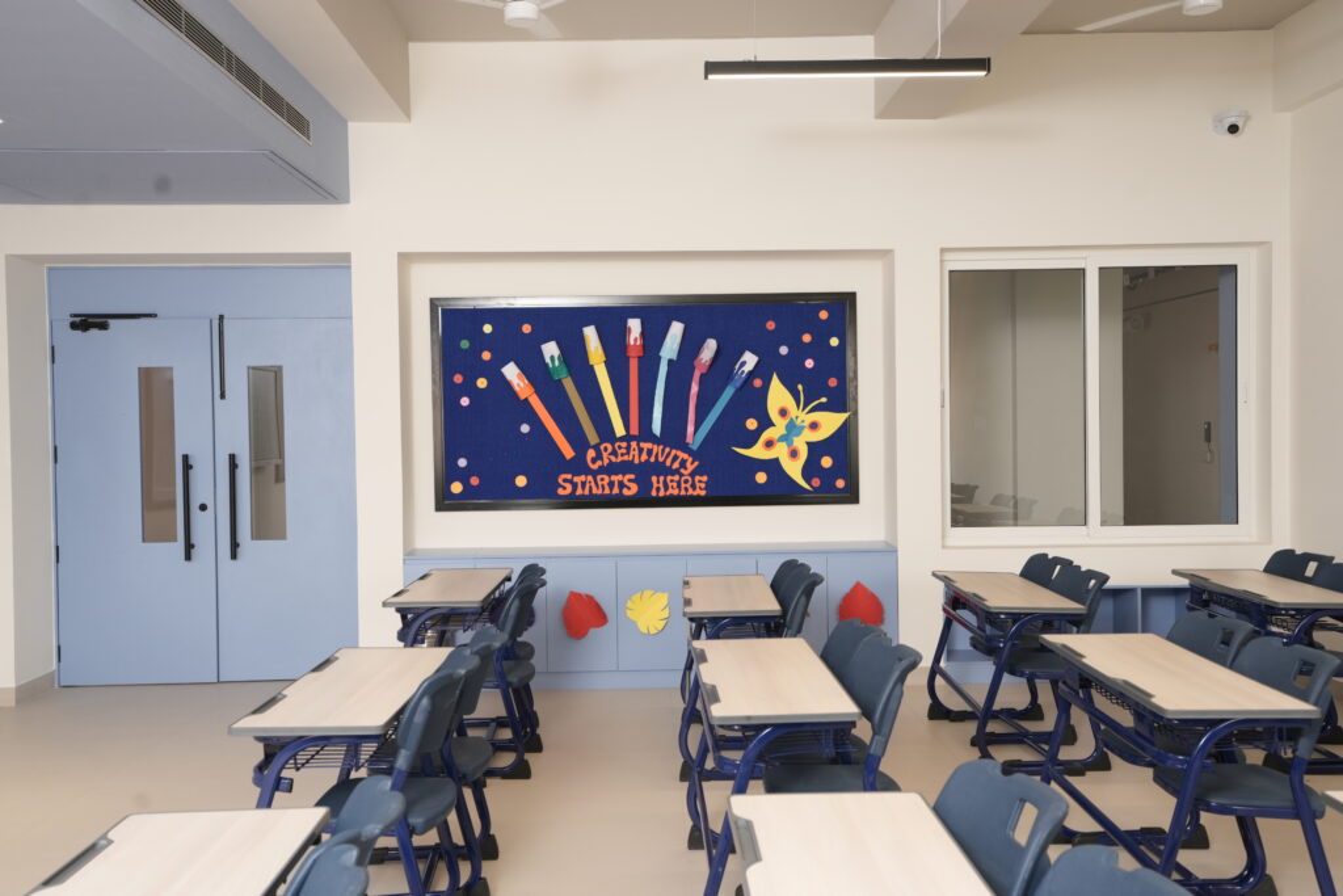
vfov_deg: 37.9
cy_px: 448
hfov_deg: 54.4
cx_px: 672
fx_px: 1306
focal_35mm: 35
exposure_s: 1/125
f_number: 5.6
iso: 800
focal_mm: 35
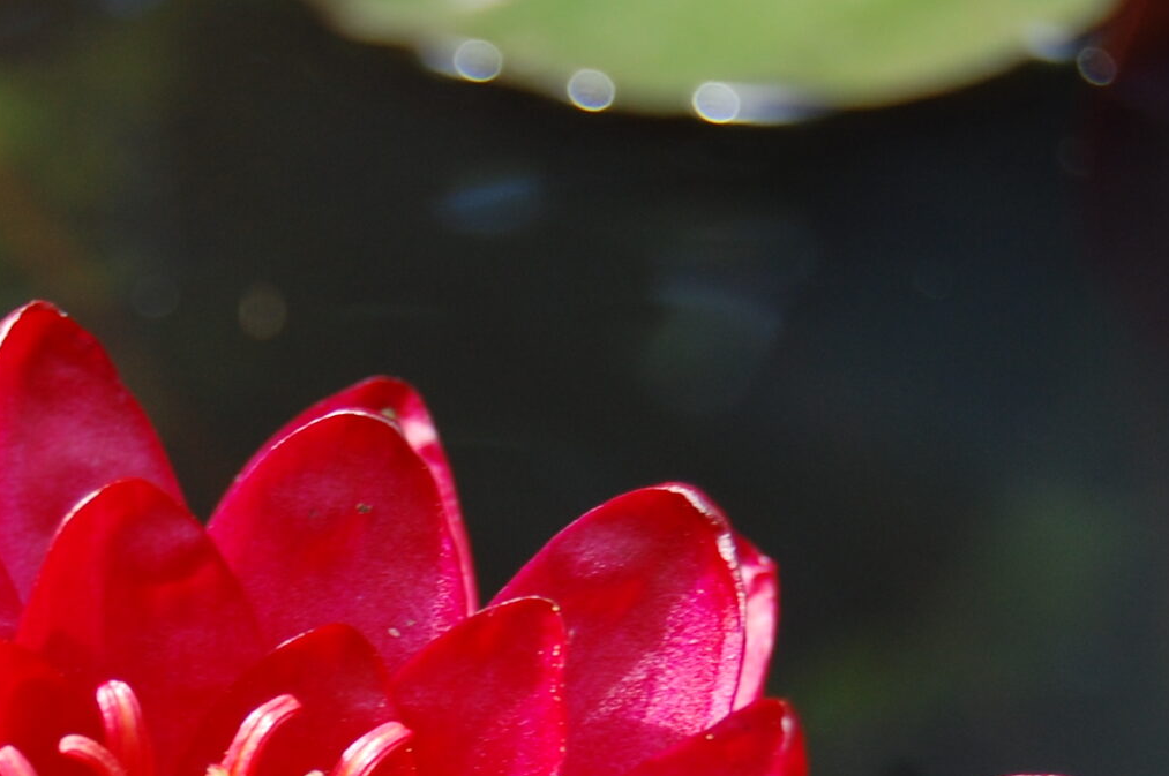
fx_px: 5903
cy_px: 962
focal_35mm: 182
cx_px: 290
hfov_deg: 11.3
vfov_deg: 7.5
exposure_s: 1/125
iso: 250
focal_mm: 48
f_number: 5.6
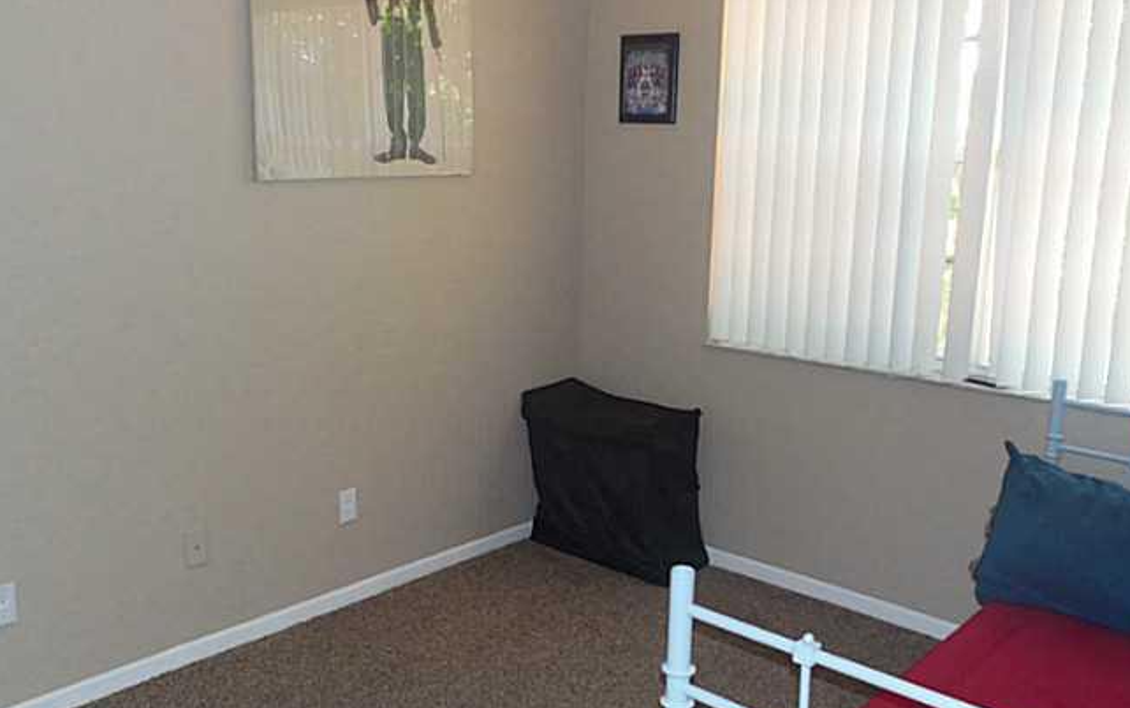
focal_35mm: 33
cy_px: 354
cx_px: 532
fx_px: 1017
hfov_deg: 58.1
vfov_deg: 38.4
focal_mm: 4.5
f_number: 3.3
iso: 200
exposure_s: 1/25
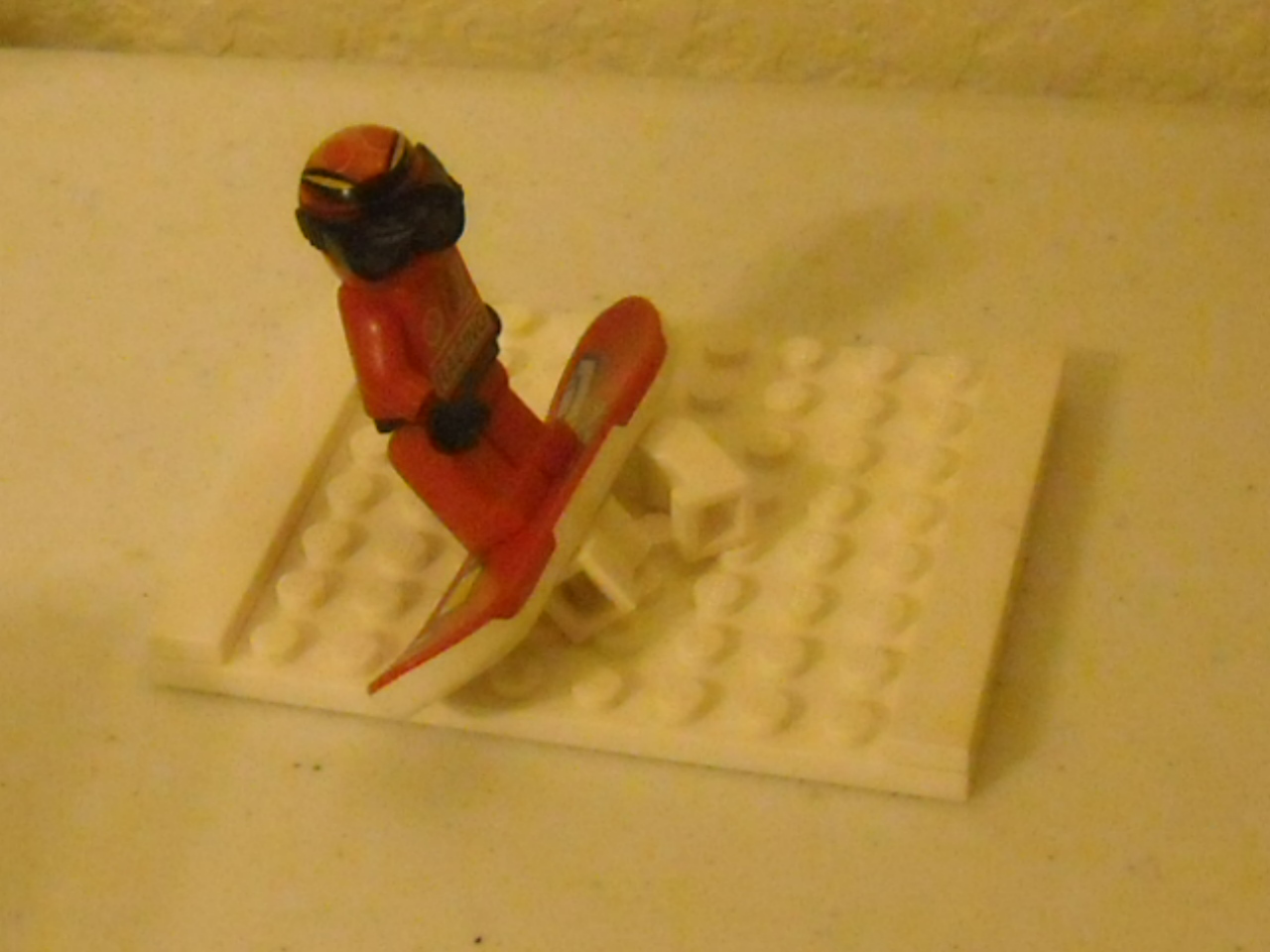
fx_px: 1284
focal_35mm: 35
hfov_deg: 52.6
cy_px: 476
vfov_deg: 40.7
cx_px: 635
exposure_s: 1/33
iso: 800
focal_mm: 5.7
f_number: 2.8
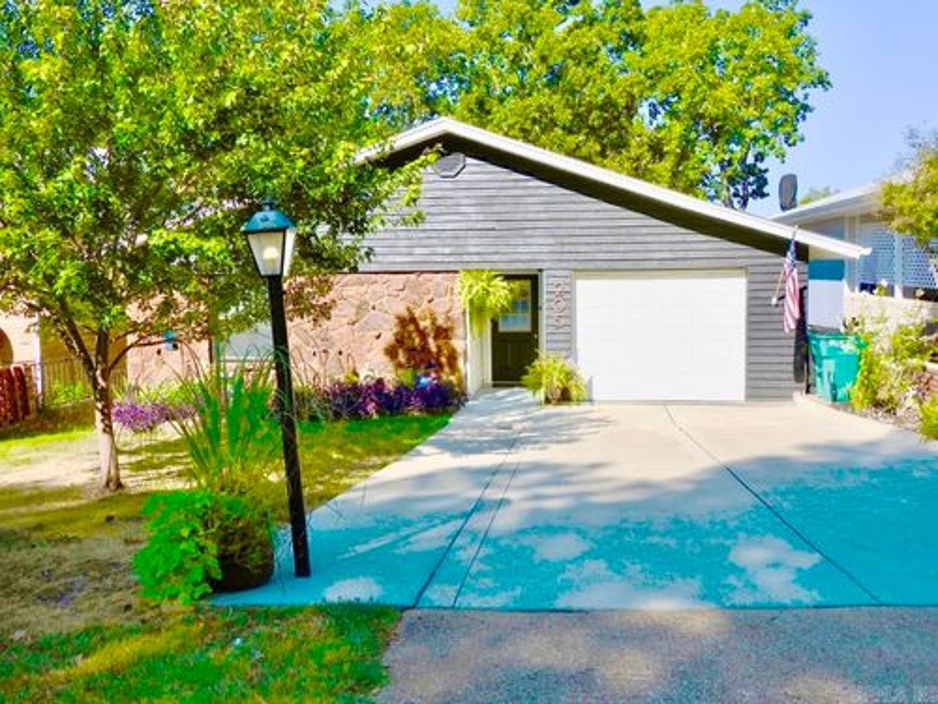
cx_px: 469
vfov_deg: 42.9
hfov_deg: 55.4
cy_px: 352
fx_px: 894
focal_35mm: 33
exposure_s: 1/1600
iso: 100
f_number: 3.2
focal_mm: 5.9
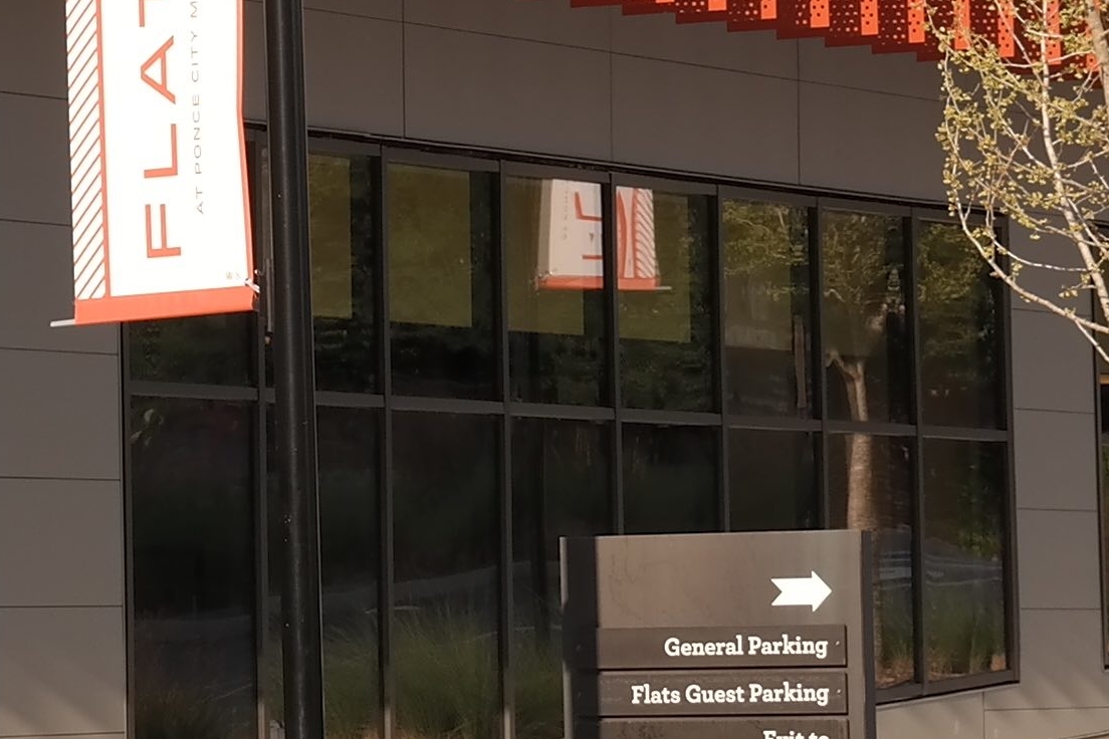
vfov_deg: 6.0
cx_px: 202
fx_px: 7023
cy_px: -115
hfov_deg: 9.0
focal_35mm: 228
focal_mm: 30
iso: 100
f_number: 5.6
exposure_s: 1/250
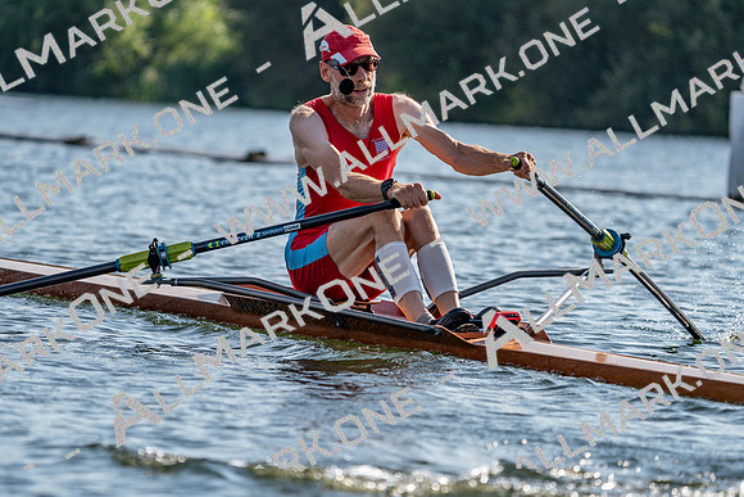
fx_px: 5498
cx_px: 372
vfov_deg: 5.2
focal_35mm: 266
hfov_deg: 7.7
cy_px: 248
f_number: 5.6
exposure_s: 1/1600
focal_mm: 266
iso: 200
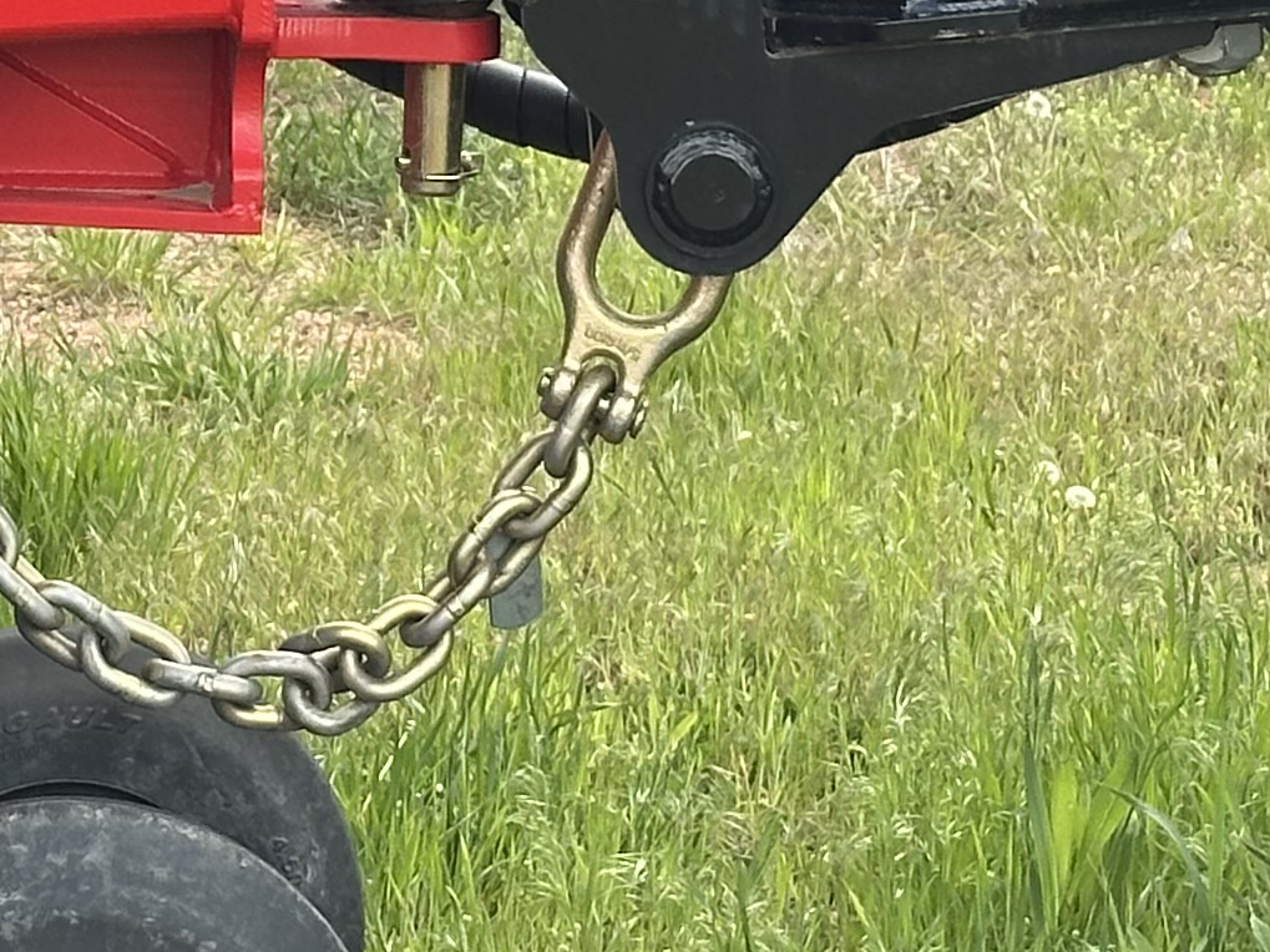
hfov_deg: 10.3
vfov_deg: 7.7
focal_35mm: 190
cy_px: -263
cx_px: 56
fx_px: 6970
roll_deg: +0.0
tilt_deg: -10.2
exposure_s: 1/469
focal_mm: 6.86
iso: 64
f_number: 1.78
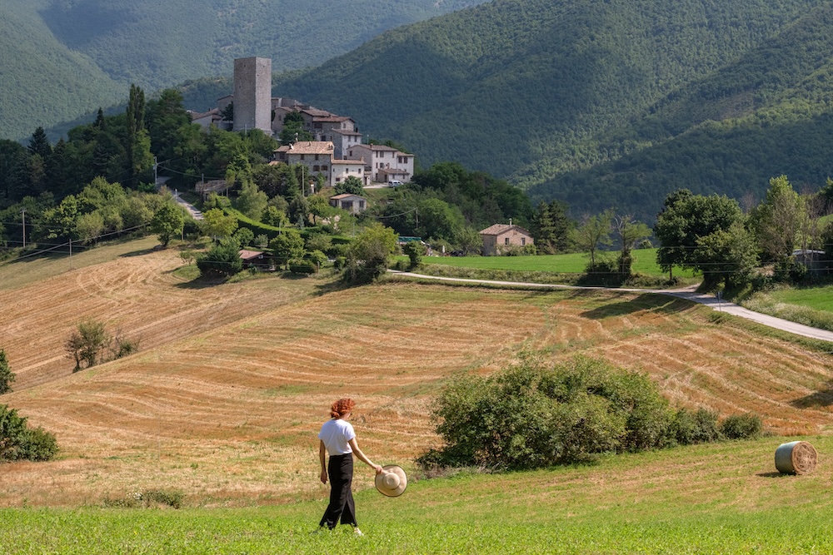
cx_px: 416
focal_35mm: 70
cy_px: 278
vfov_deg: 19.5
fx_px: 1620
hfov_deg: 28.8
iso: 800
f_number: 18
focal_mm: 70
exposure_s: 1/640
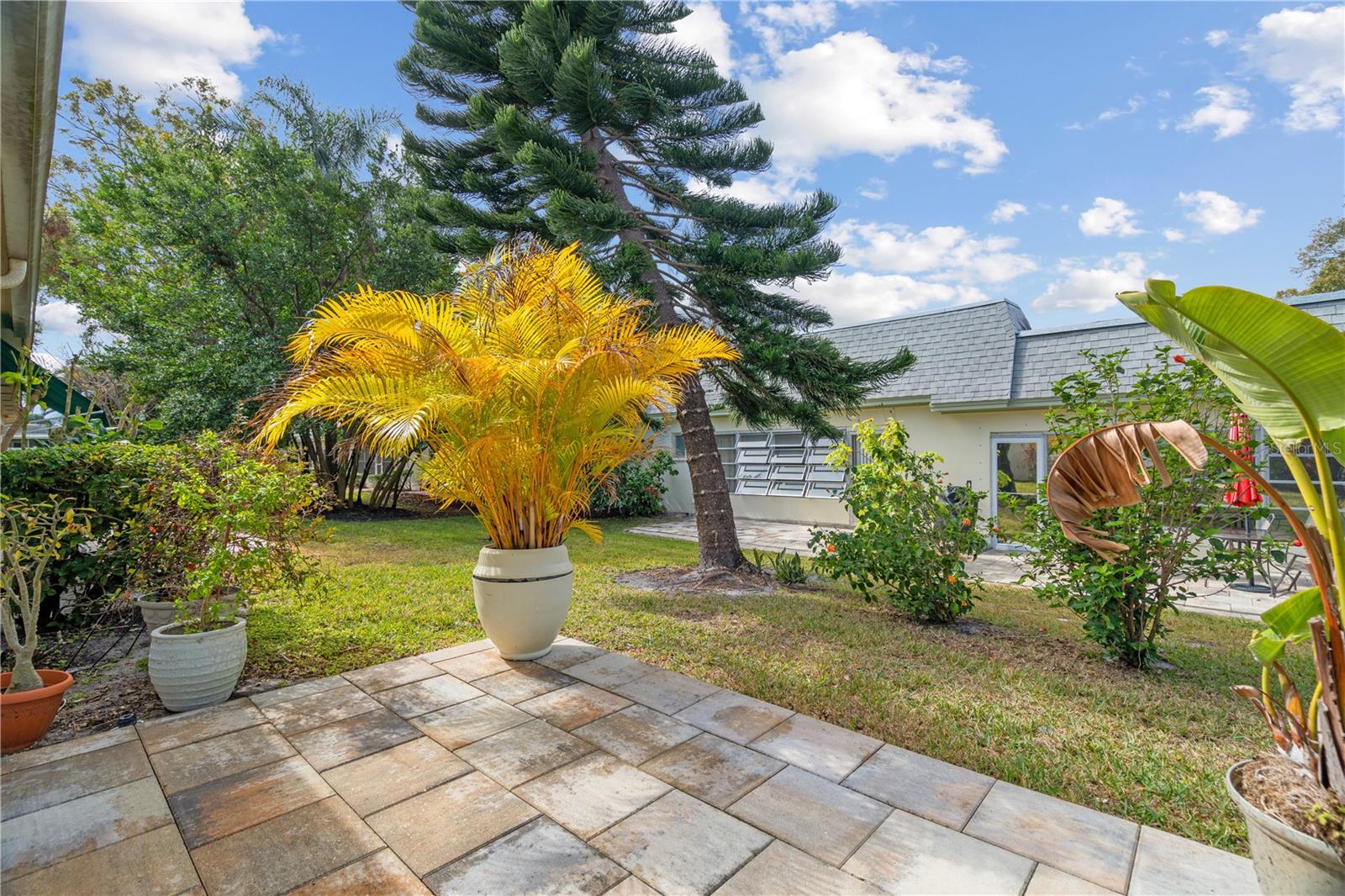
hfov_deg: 96.7
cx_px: 672
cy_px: 448
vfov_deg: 73.7
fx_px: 598
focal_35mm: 16
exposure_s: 1/250
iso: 200
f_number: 7.1
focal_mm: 16
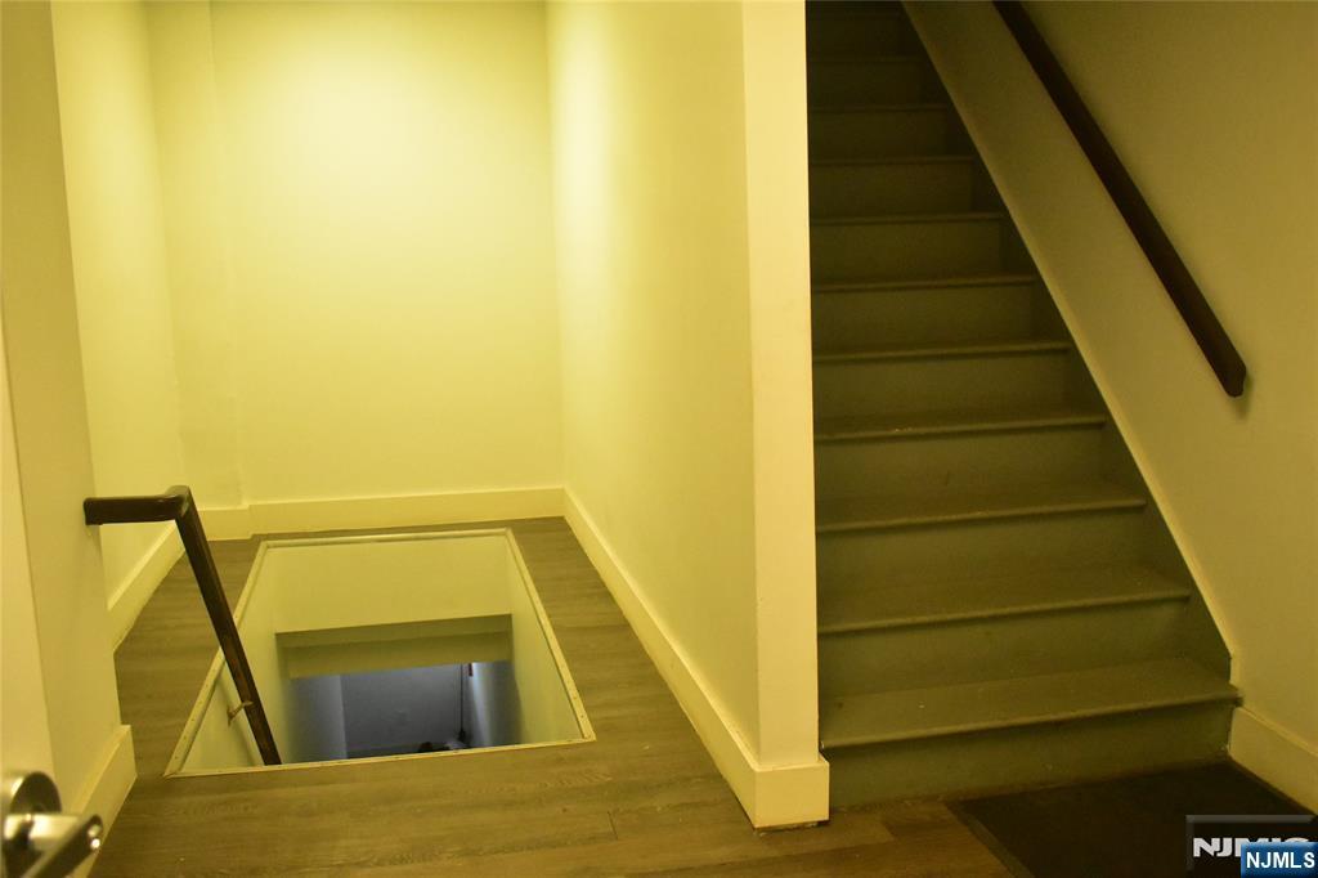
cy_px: 439
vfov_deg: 36.8
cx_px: 659
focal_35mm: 36
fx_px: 1318
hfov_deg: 53.1
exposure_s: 1/250
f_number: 4.5
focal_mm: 24
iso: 6400
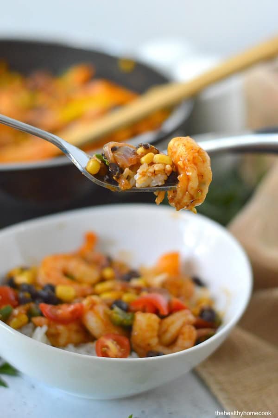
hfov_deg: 18.2
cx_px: 139
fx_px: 870
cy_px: 209
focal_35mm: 75
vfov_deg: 27.0
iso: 1600
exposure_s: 1/500
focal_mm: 50
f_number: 2.5
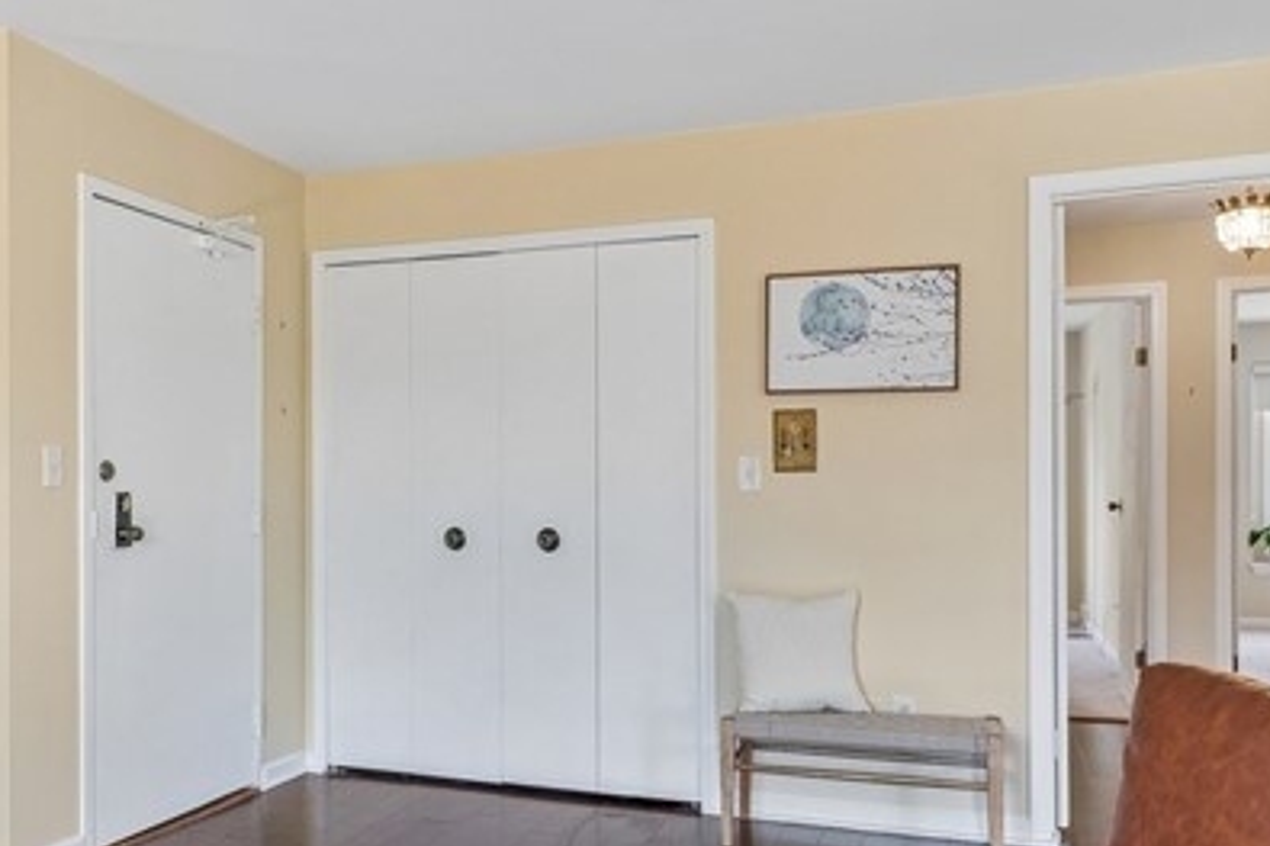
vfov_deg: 39.6
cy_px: 542
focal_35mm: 33
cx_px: 453
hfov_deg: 56.3
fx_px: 1164
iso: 400
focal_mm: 12
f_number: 9
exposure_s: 1/20
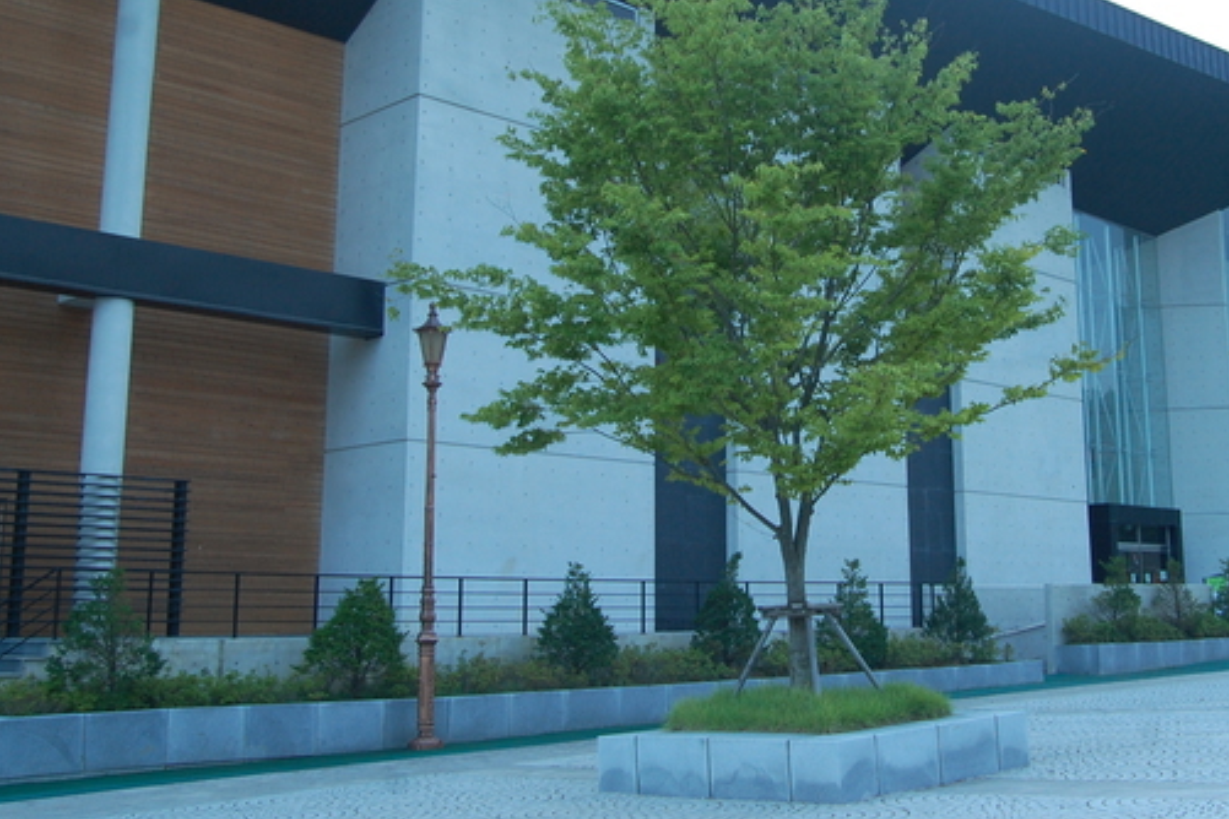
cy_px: 278
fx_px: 1570
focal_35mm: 46
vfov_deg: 29.1
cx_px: 786
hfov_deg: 42.3
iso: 450
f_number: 7.1
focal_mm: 22
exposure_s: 1/30
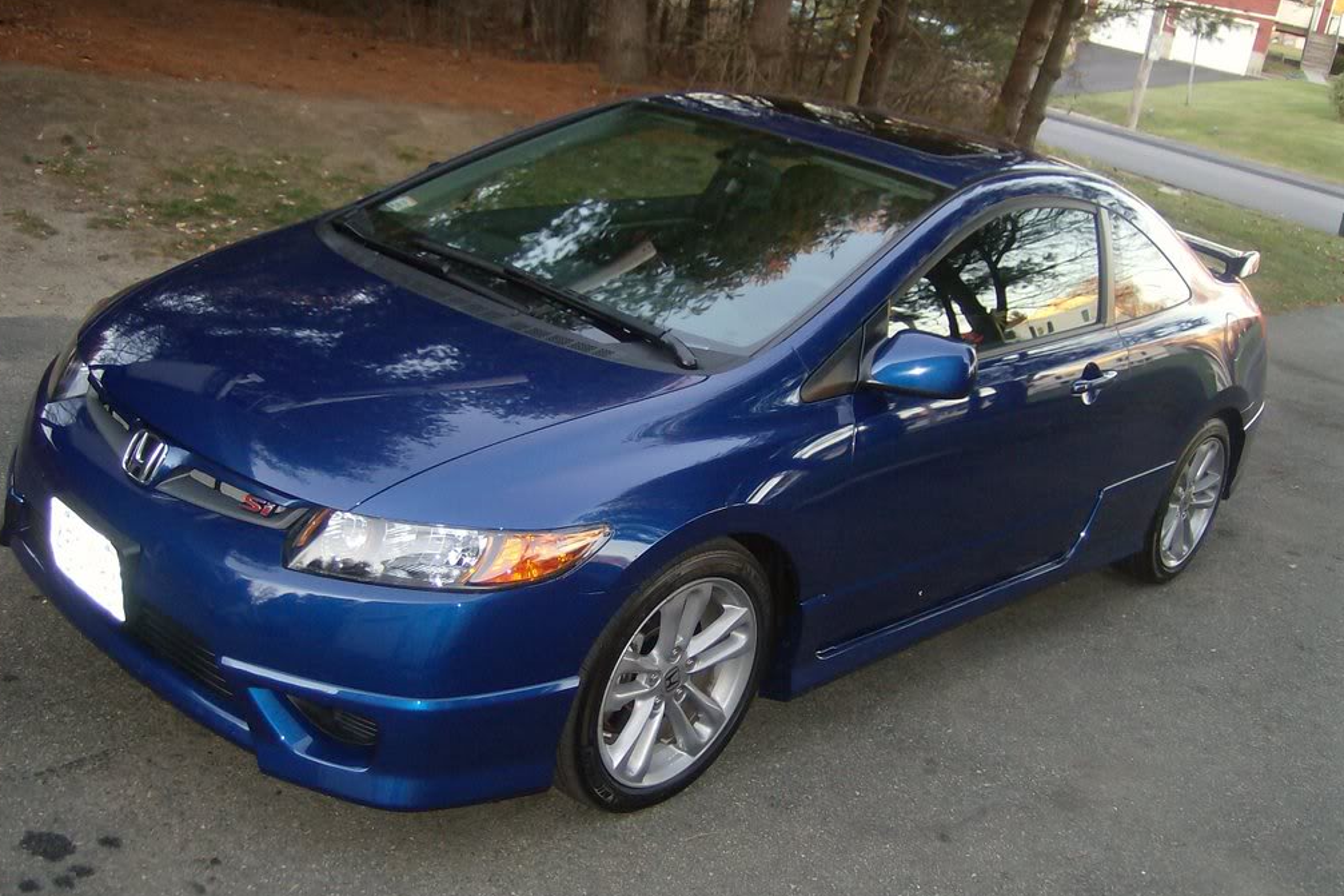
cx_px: 663
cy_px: 484
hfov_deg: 50.7
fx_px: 1418
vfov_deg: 35.0
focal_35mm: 38
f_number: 2.8
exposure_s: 1/60
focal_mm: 6
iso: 200
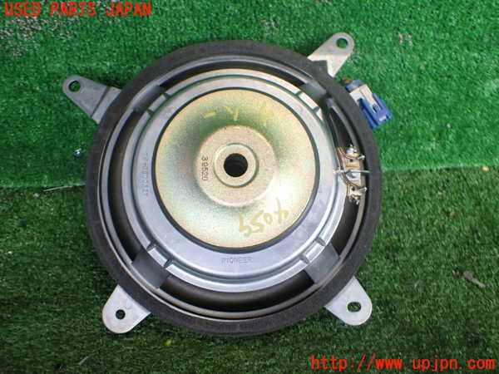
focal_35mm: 30
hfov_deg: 60.0
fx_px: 432
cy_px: 187
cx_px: 250
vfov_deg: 46.8
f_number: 2.3
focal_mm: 5.4
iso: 250
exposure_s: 1/125
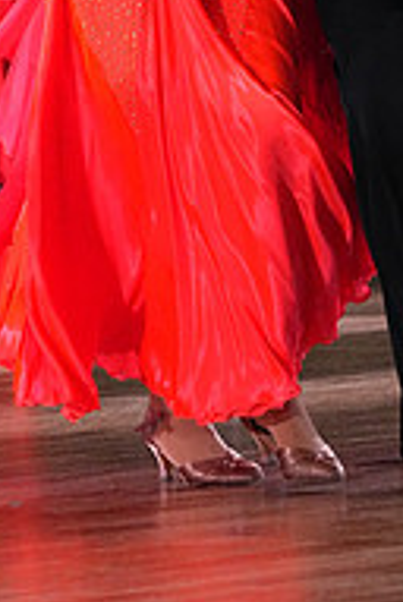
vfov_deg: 3.4
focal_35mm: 606
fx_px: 10138
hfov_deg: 2.3
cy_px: -268
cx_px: 184
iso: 6400
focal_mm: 200
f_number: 5
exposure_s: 1/400
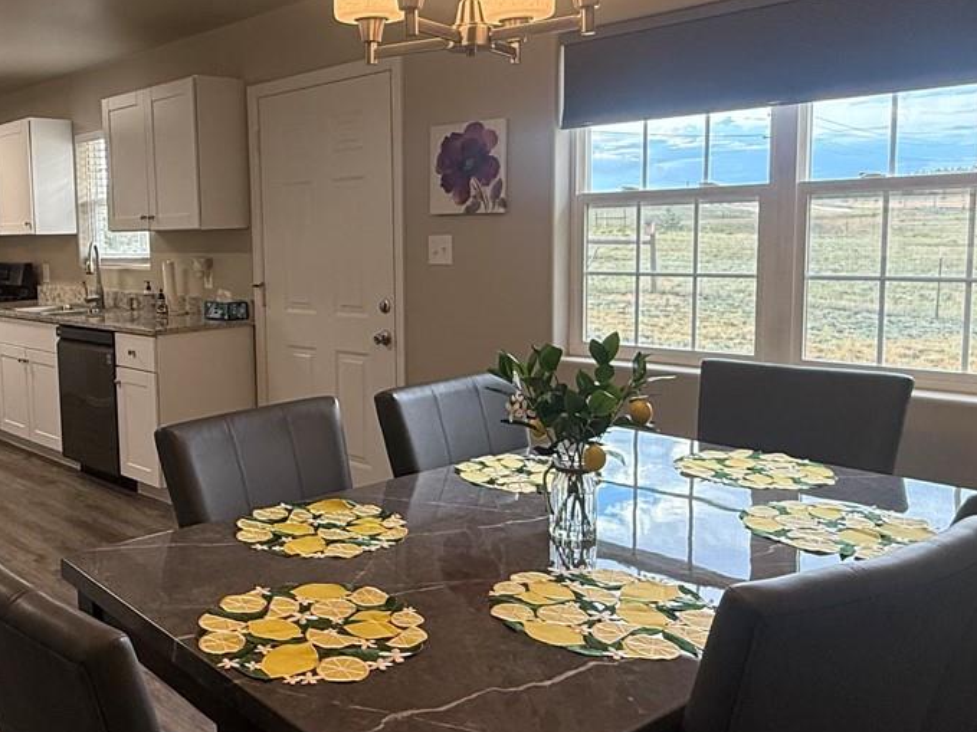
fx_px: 931
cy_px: 328
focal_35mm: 33
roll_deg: +1.9
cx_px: 271
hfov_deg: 53.4
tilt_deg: -5.2
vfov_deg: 42.9
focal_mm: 2.22
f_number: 2.2
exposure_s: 1/120
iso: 125
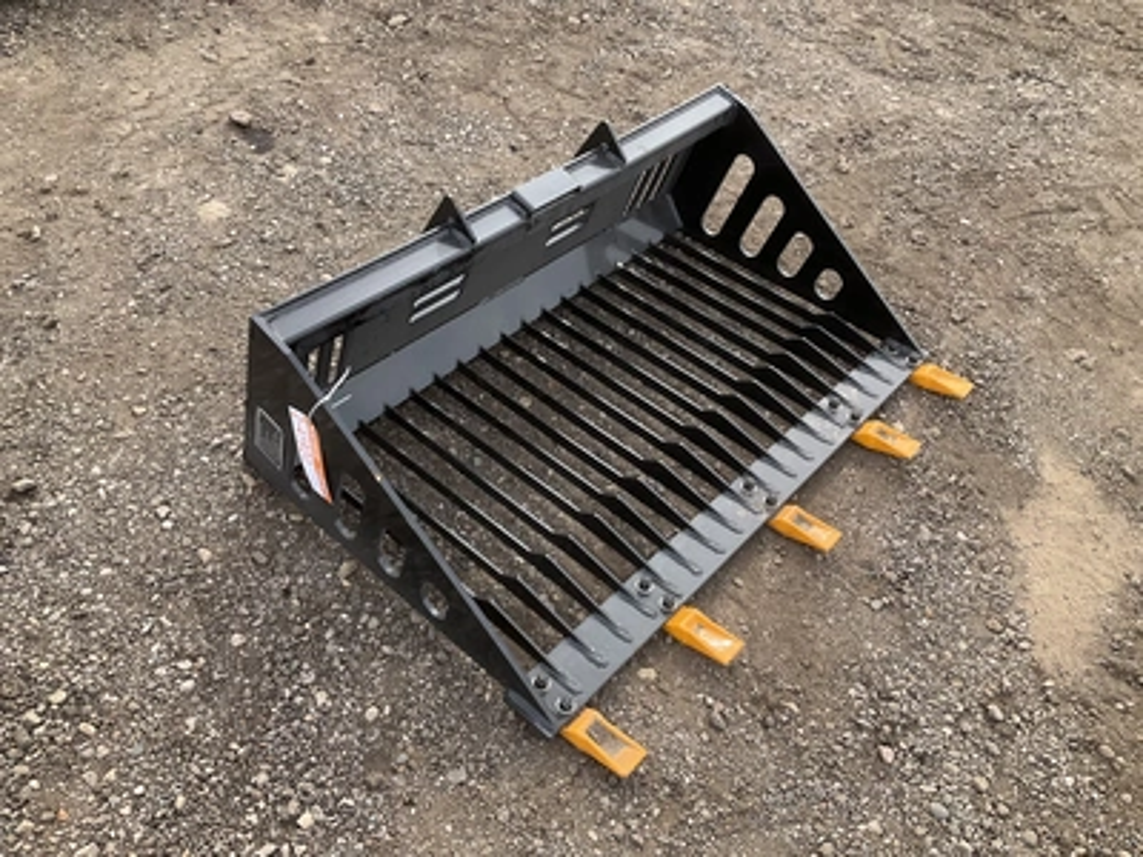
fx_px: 958
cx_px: 572
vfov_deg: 48.2
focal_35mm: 29
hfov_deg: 61.7
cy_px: 428
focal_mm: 3
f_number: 1.8
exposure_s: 1/428
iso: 25
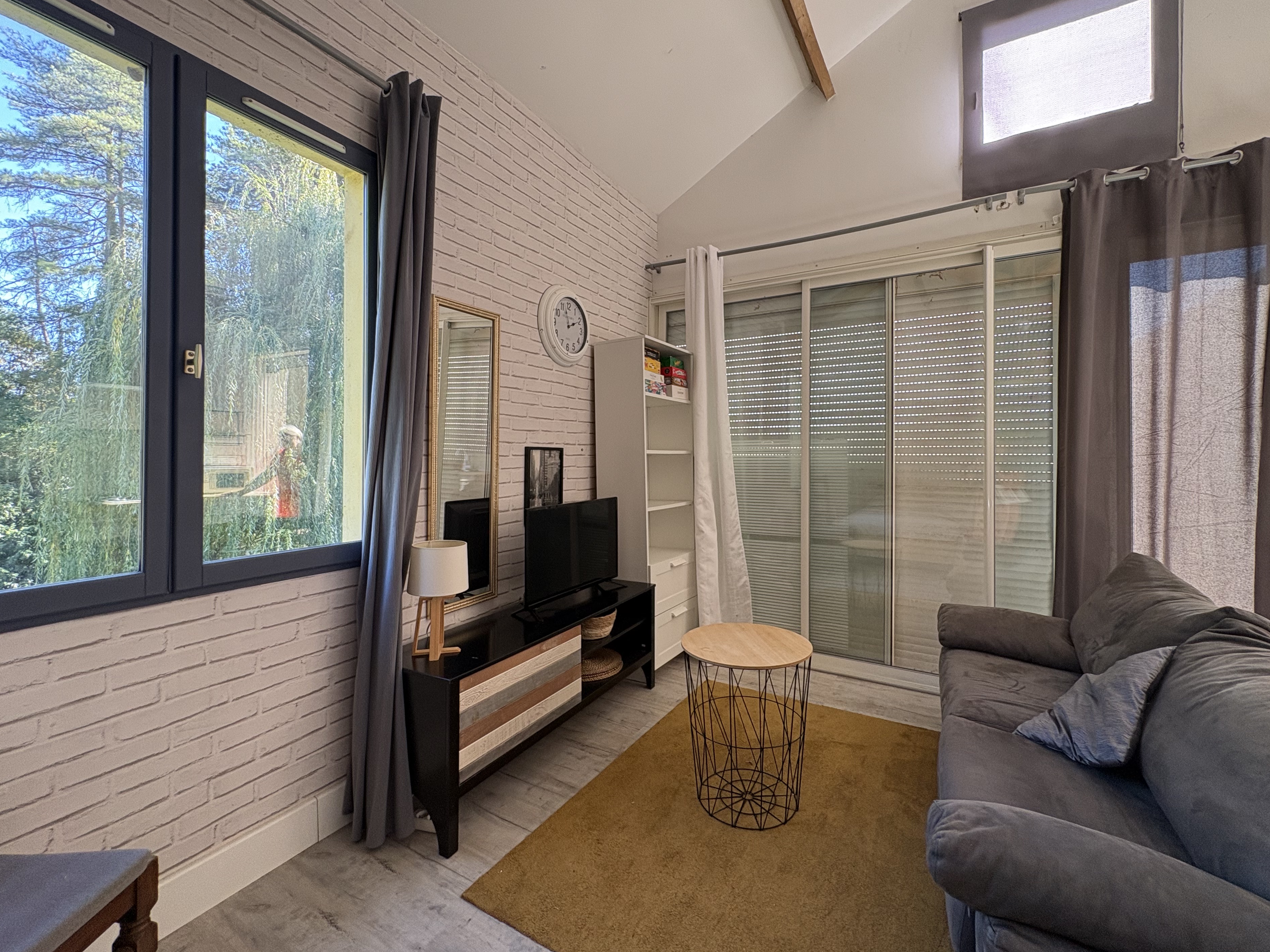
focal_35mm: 15
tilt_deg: +0.4
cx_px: 662
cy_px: 454
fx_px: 550
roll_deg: +0.7
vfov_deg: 81.7
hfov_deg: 98.1
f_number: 2.2
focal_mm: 2.22
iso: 125
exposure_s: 1/99
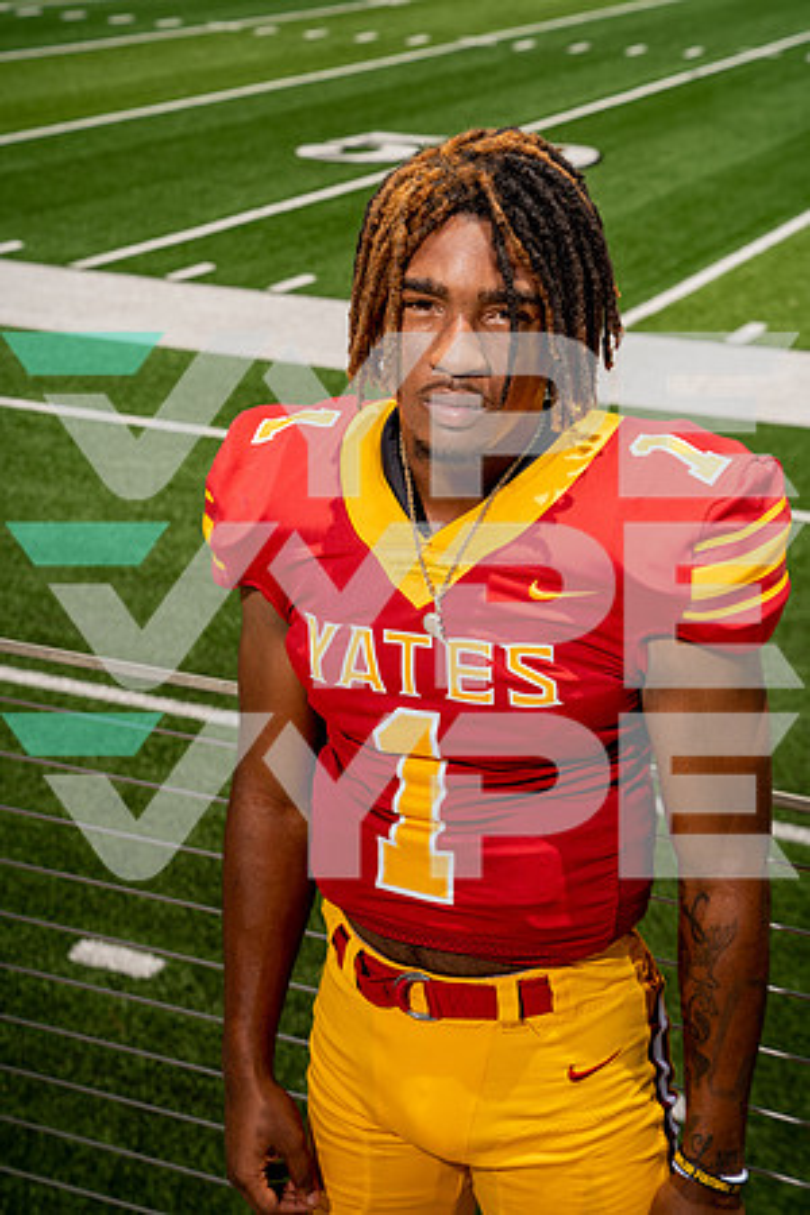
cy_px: 608
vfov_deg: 31.0
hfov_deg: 20.9
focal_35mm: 65
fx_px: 2194
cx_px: 405
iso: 100
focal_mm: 65
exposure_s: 1/250
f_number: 7.1
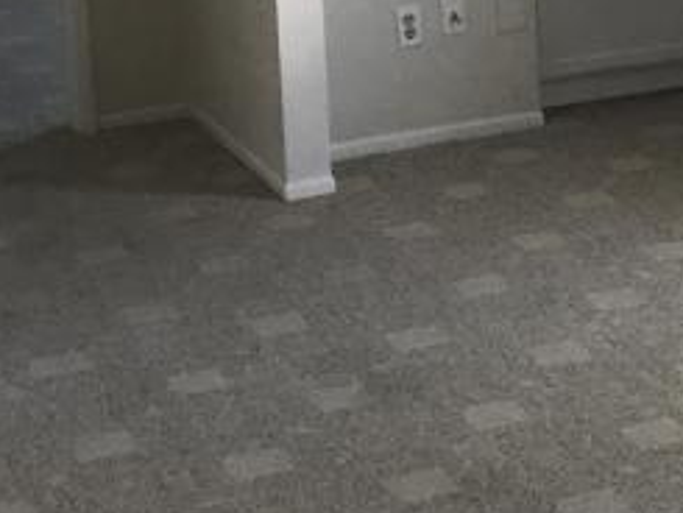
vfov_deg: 12.3
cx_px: 658
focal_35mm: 117
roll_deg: +0.7
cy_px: -164
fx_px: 2310
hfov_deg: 16.5
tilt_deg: -7.2
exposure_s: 1/30
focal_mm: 3.99
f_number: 1.8
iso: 40
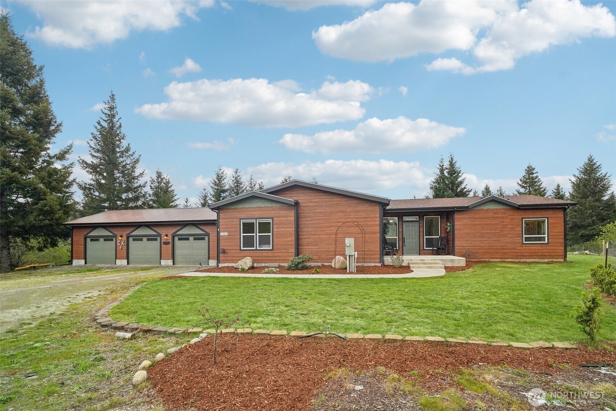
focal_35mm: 16
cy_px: 206
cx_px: 308
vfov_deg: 73.7
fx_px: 274
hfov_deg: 96.7
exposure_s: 1/640
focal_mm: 16
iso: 1600
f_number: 9
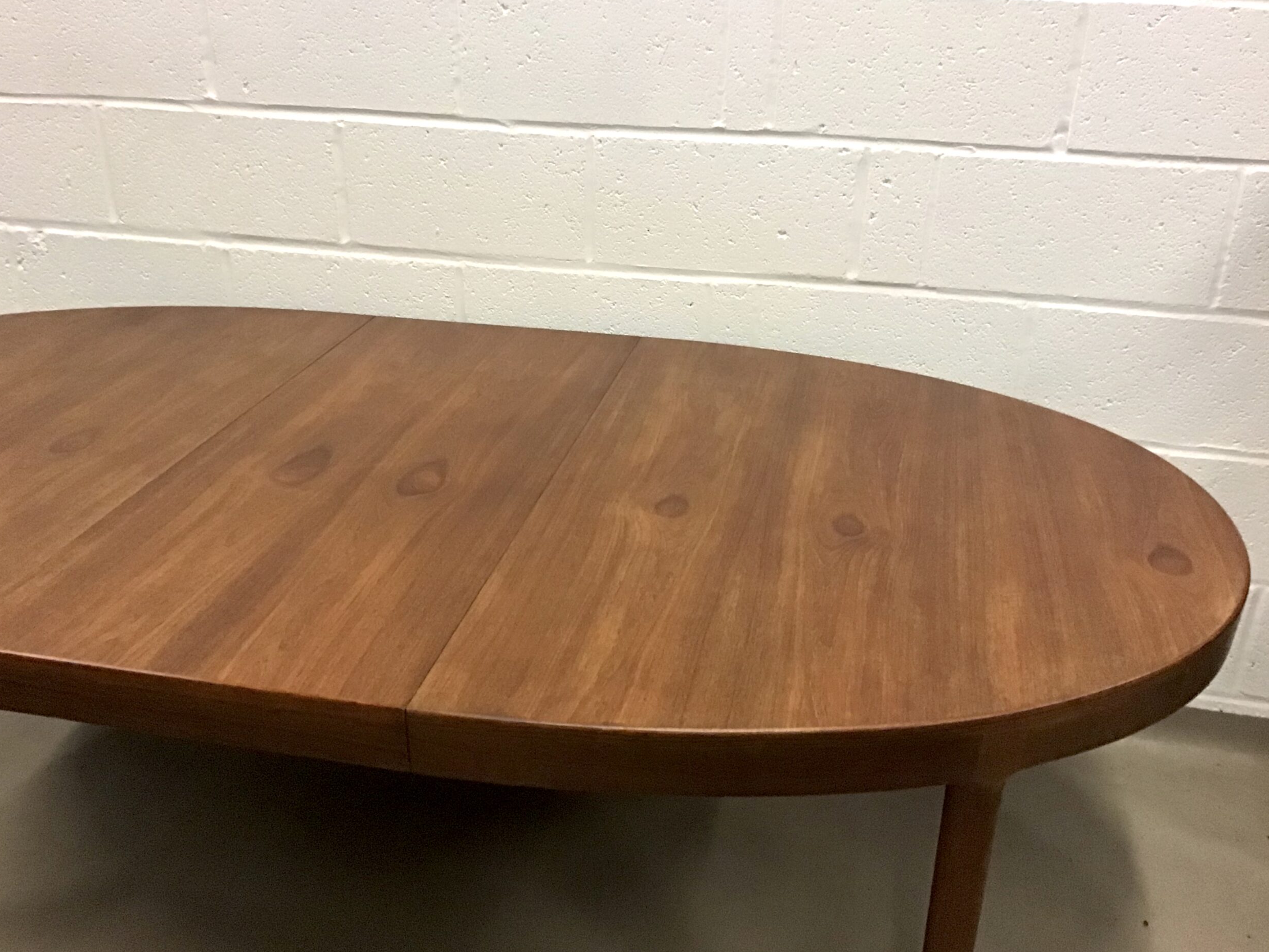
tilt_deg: -23.3
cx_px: 616
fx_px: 1173
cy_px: 481
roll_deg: -0.6
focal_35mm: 32
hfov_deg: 56.8
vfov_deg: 44.2
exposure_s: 1/25
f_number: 2.4
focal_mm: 3.3
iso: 200
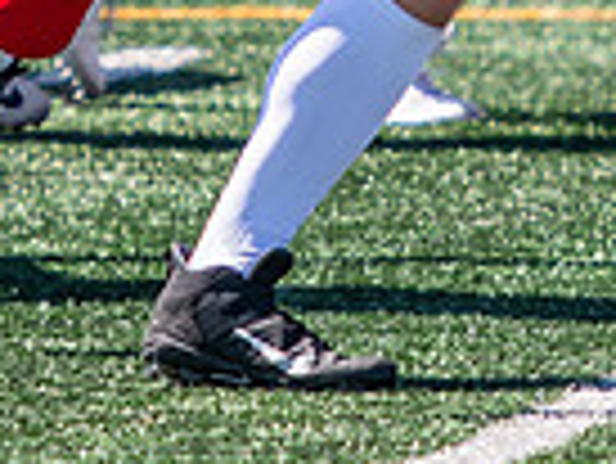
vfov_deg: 1.0
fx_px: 27803
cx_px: 444
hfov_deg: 1.3
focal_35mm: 1561
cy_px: -534
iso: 160
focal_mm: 170
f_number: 2.8
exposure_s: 1/1600
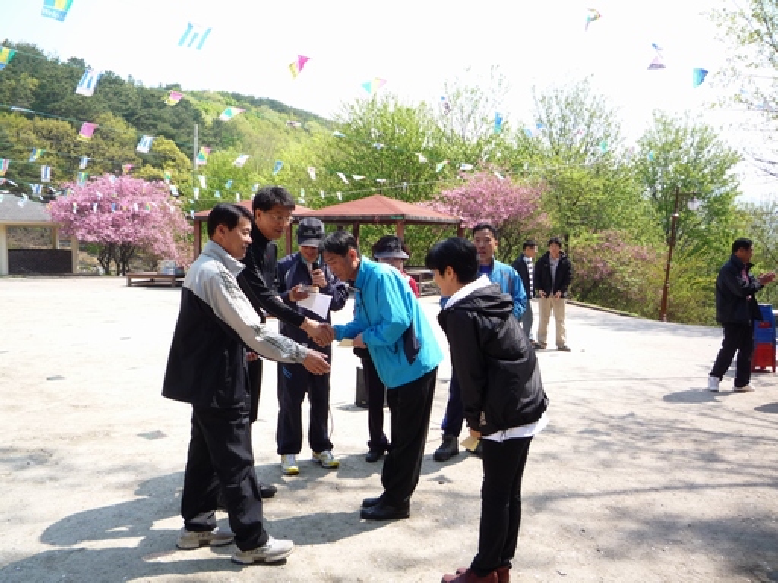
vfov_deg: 46.8
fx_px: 674
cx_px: 389
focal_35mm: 30
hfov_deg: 60.0
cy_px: 292
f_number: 4
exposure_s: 1/250
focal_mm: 5.2
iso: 100
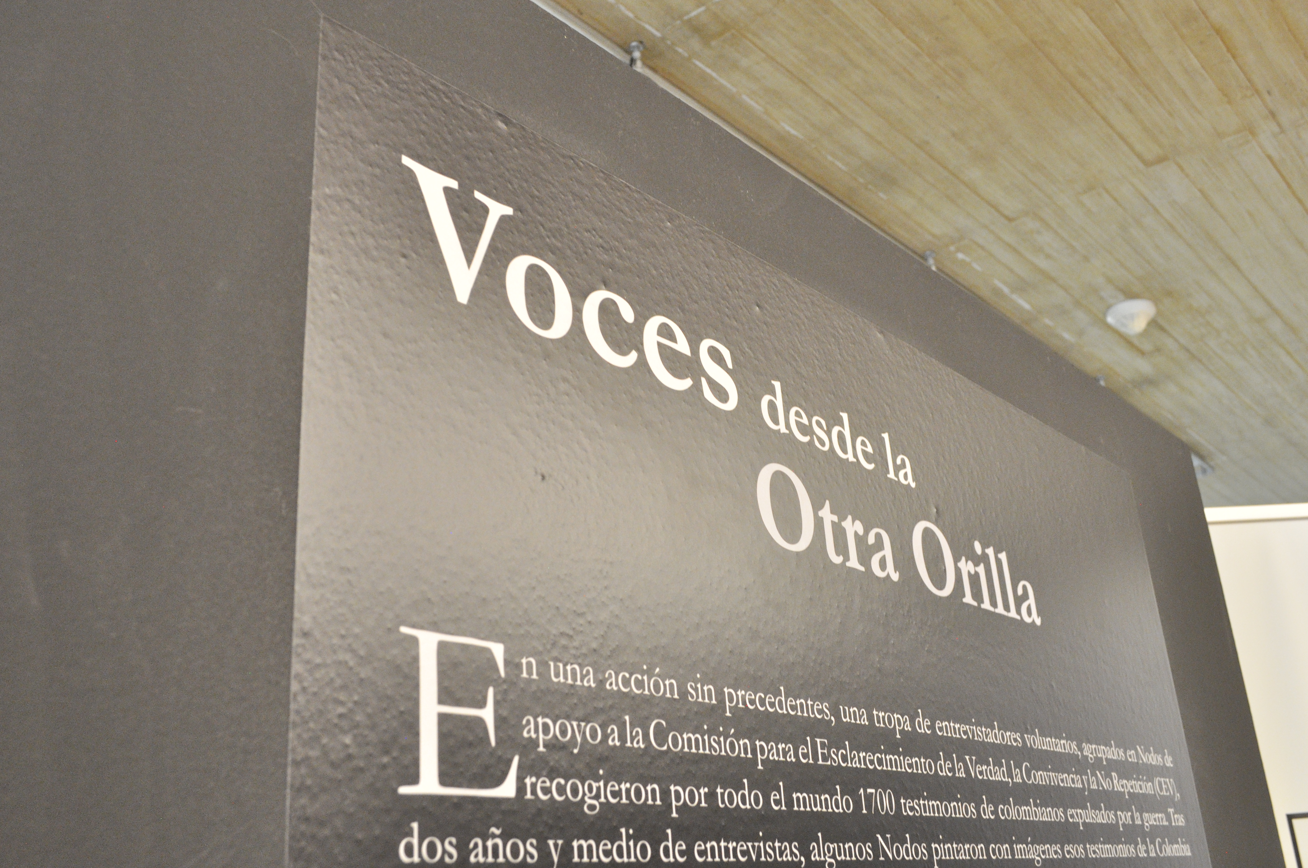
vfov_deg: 39.9
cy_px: 434
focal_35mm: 33
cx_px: 654
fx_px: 1198
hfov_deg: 57.3
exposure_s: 1/50
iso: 1600
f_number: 7.1
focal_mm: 22
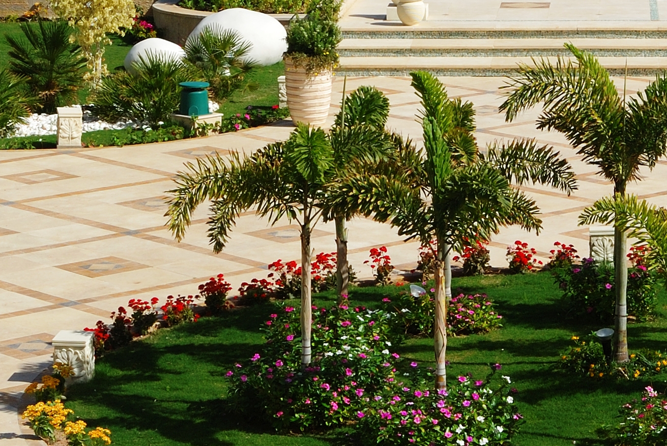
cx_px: 582
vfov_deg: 9.1
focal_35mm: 150
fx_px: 2782
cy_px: -3
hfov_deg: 13.6
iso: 100
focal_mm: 34
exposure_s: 1/250
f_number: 10
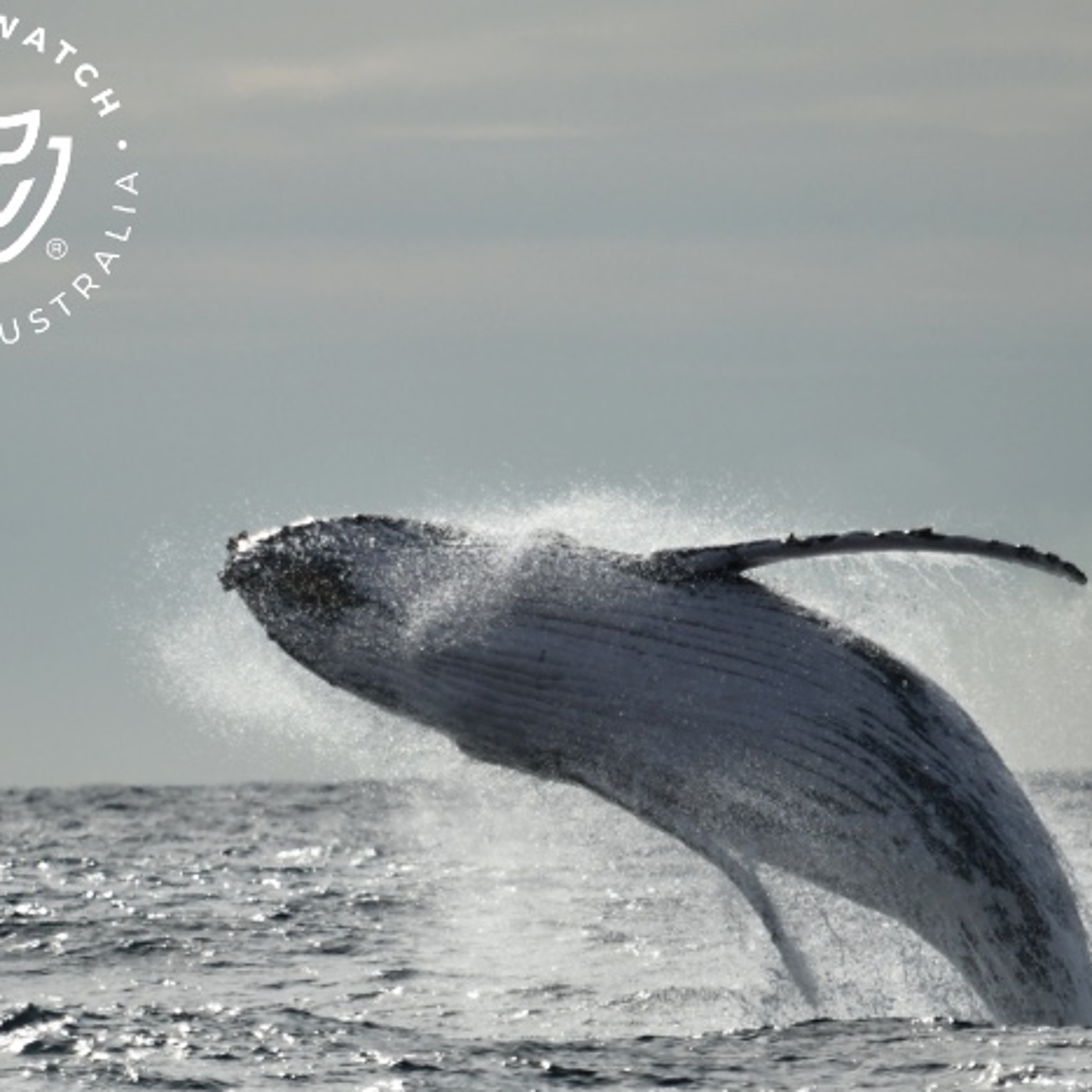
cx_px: 723
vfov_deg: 2.0
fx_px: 31158
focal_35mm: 873
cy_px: 621
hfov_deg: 2.0
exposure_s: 1/8000
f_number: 6.3
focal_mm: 600
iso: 560
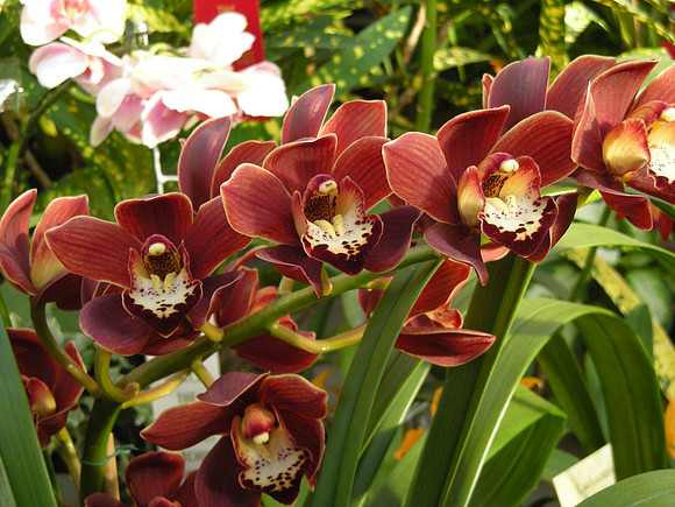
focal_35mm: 76
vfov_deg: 19.4
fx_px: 1482
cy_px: 254
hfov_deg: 25.7
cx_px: 338
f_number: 3.9
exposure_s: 1/76.3
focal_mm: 12.3
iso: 136
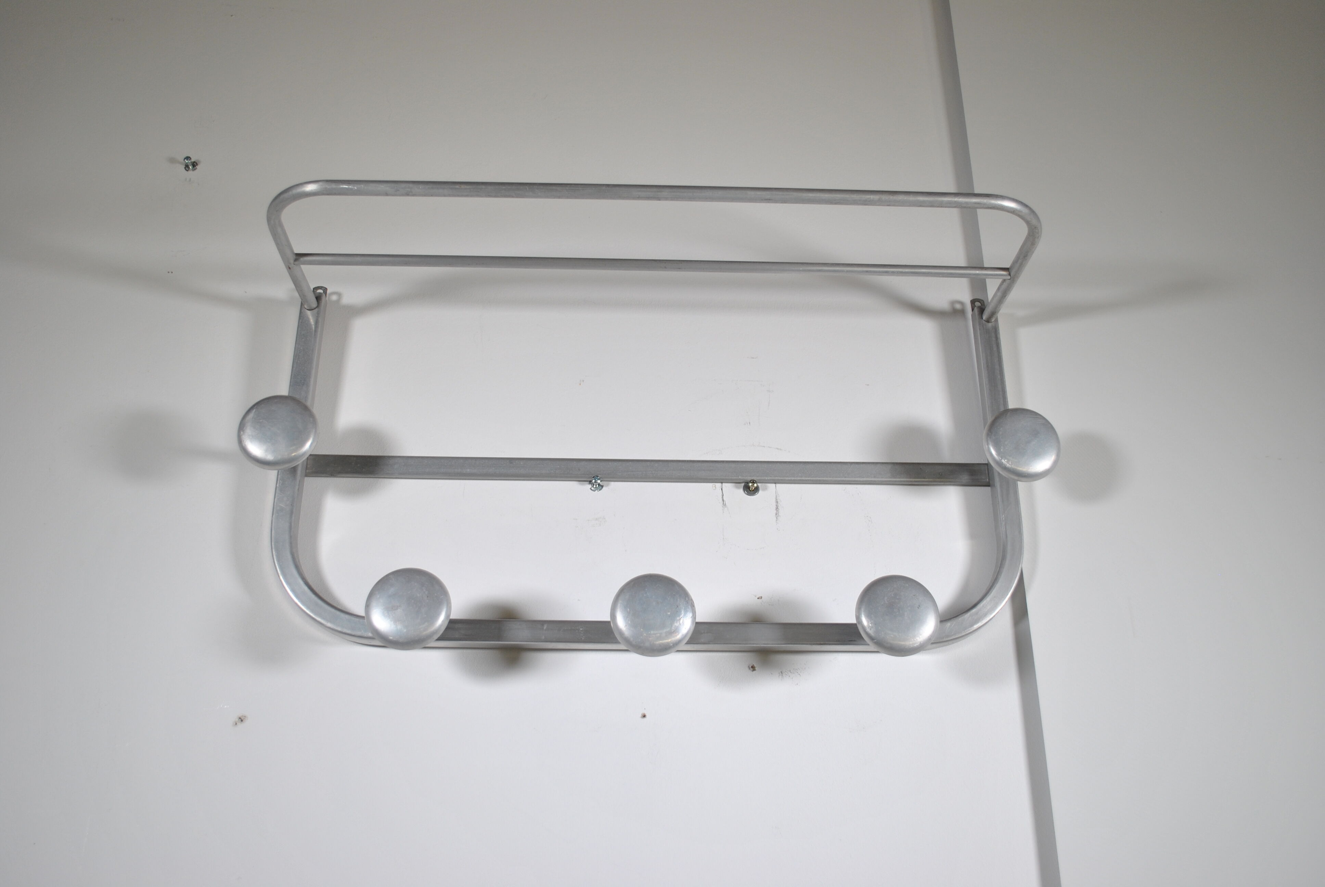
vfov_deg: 40.1
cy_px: 444
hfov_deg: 57.2
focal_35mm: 33
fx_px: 1216
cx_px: 662
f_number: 4
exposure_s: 1/125
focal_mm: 22
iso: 200
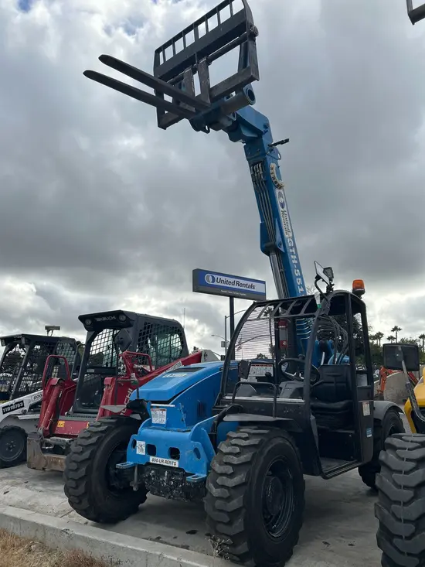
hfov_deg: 53.1
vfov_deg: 67.3
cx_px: 212
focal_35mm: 26
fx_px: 425
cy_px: 284
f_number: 1.5
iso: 50
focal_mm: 5.7
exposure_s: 1/3356
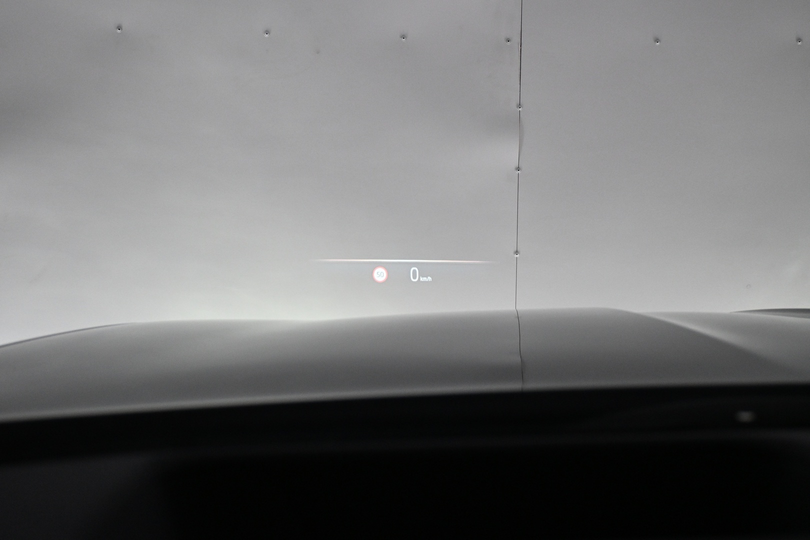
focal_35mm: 46
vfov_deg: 29.4
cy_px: 270
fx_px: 1029
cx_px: 405
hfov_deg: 43.0
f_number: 4.8
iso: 1600
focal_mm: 30.5
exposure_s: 1/200
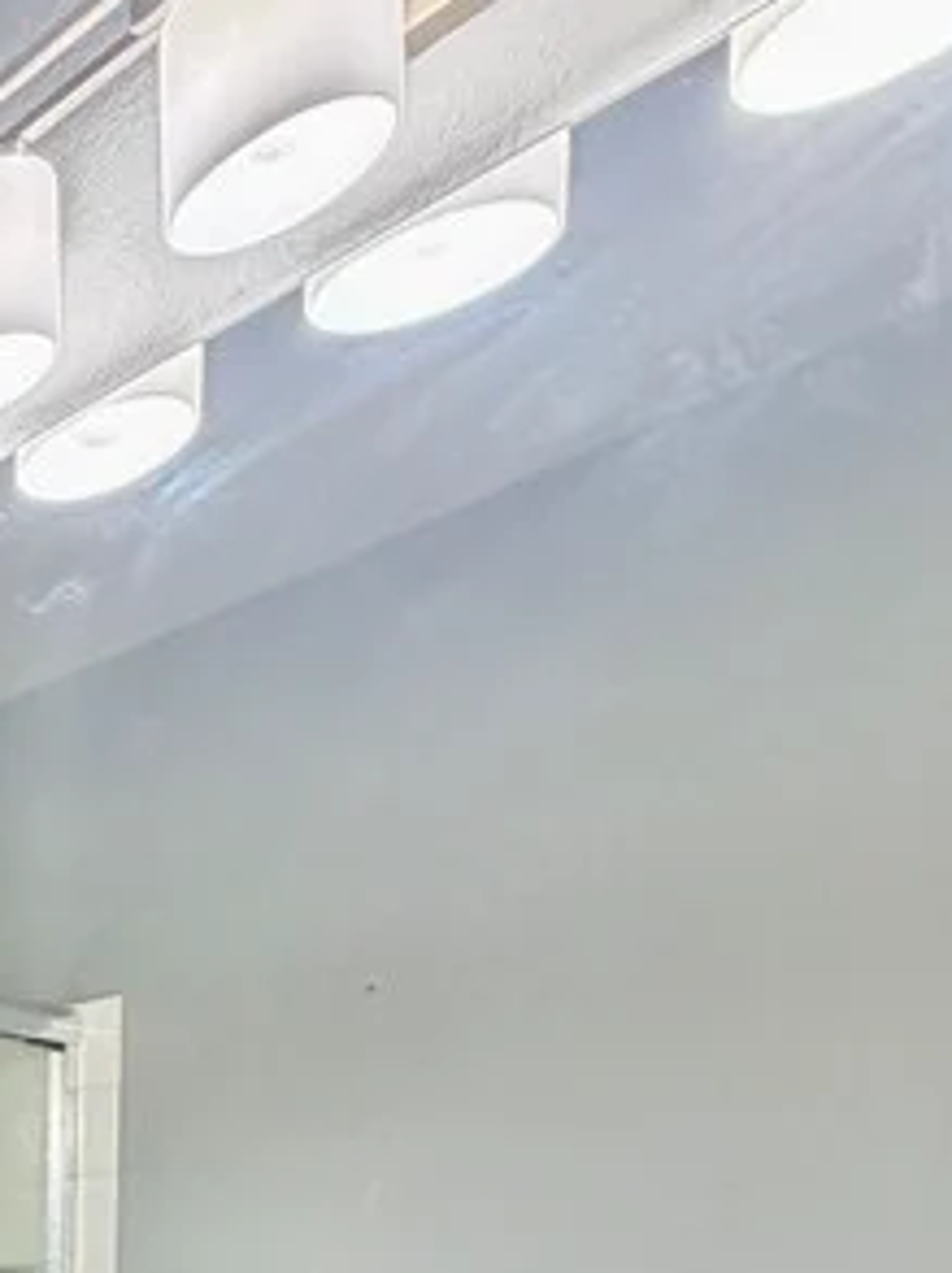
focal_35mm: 49
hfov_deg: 23.0
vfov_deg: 33.3
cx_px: -539
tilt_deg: -0.3
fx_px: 1801
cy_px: 1442
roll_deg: -0.3
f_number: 2.2
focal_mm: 2.22
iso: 250
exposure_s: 1/60
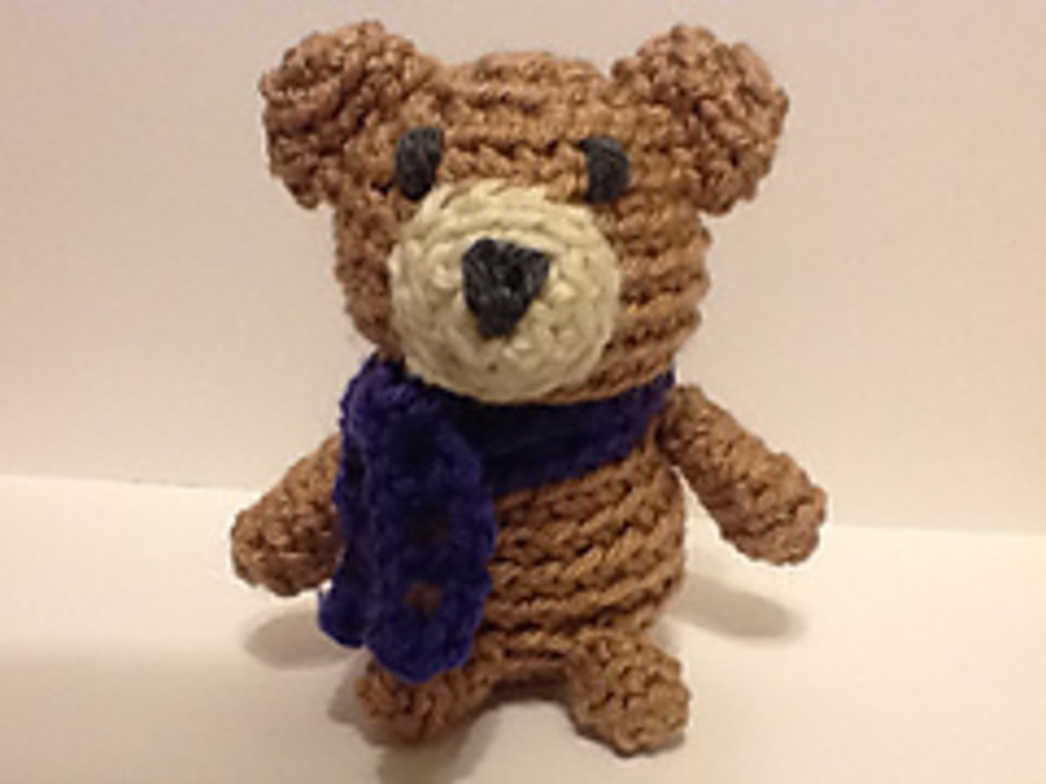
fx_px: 1330
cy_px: 392
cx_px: 523
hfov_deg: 42.9
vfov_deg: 32.9
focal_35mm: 44
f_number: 2.4
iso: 160
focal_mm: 2.03
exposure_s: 1/30
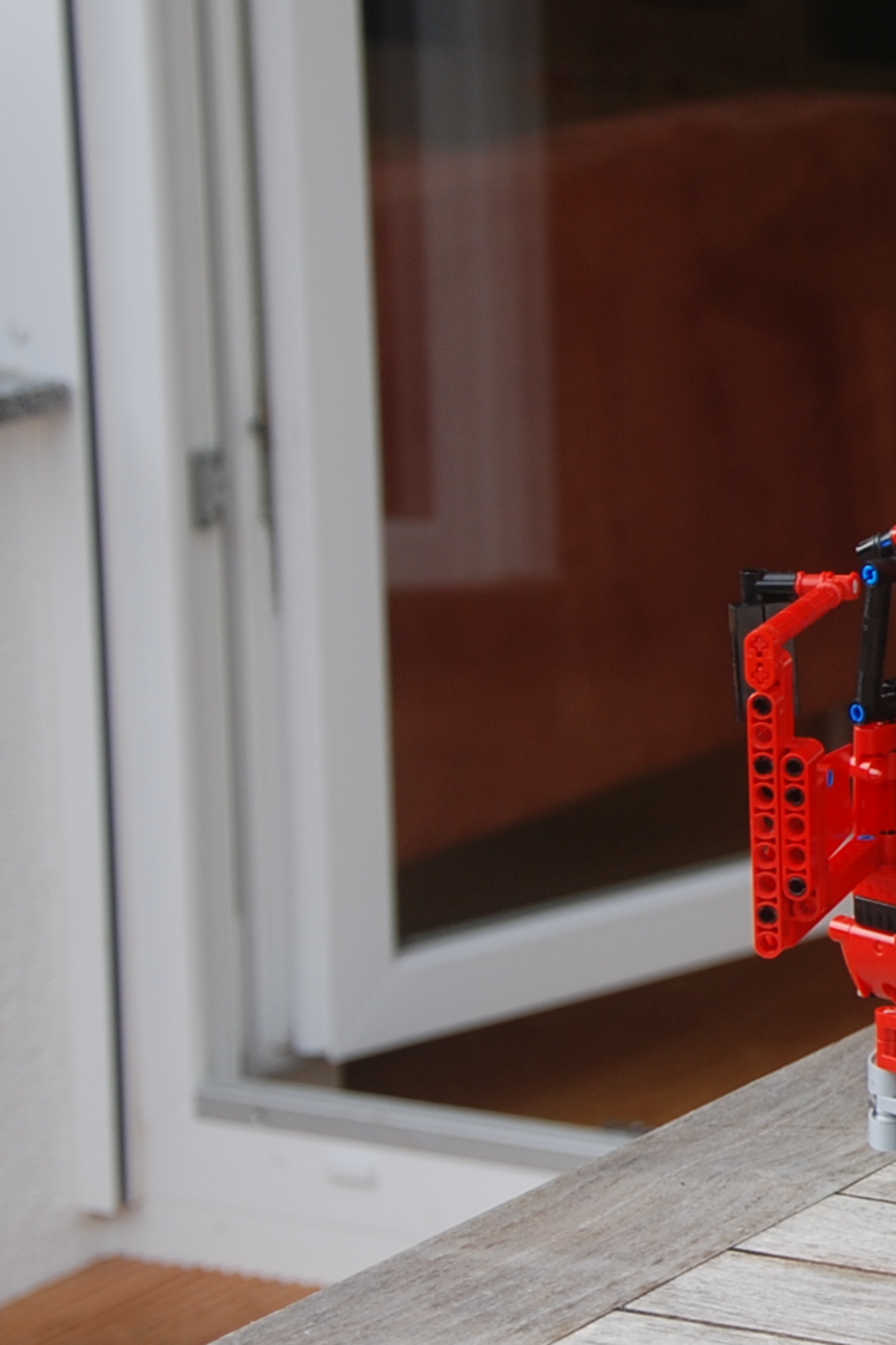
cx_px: 1748
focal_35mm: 165
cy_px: 668
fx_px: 6164
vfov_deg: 12.5
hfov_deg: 8.0
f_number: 4.5
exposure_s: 1/160
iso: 100
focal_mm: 38
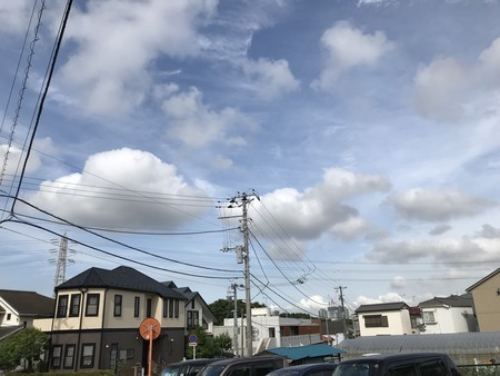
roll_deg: +0.7
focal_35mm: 28
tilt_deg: +19.9
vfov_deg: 49.8
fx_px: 405
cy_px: 188
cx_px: 250
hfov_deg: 63.4
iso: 20
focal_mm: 3.99
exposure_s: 1/3690
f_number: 1.8
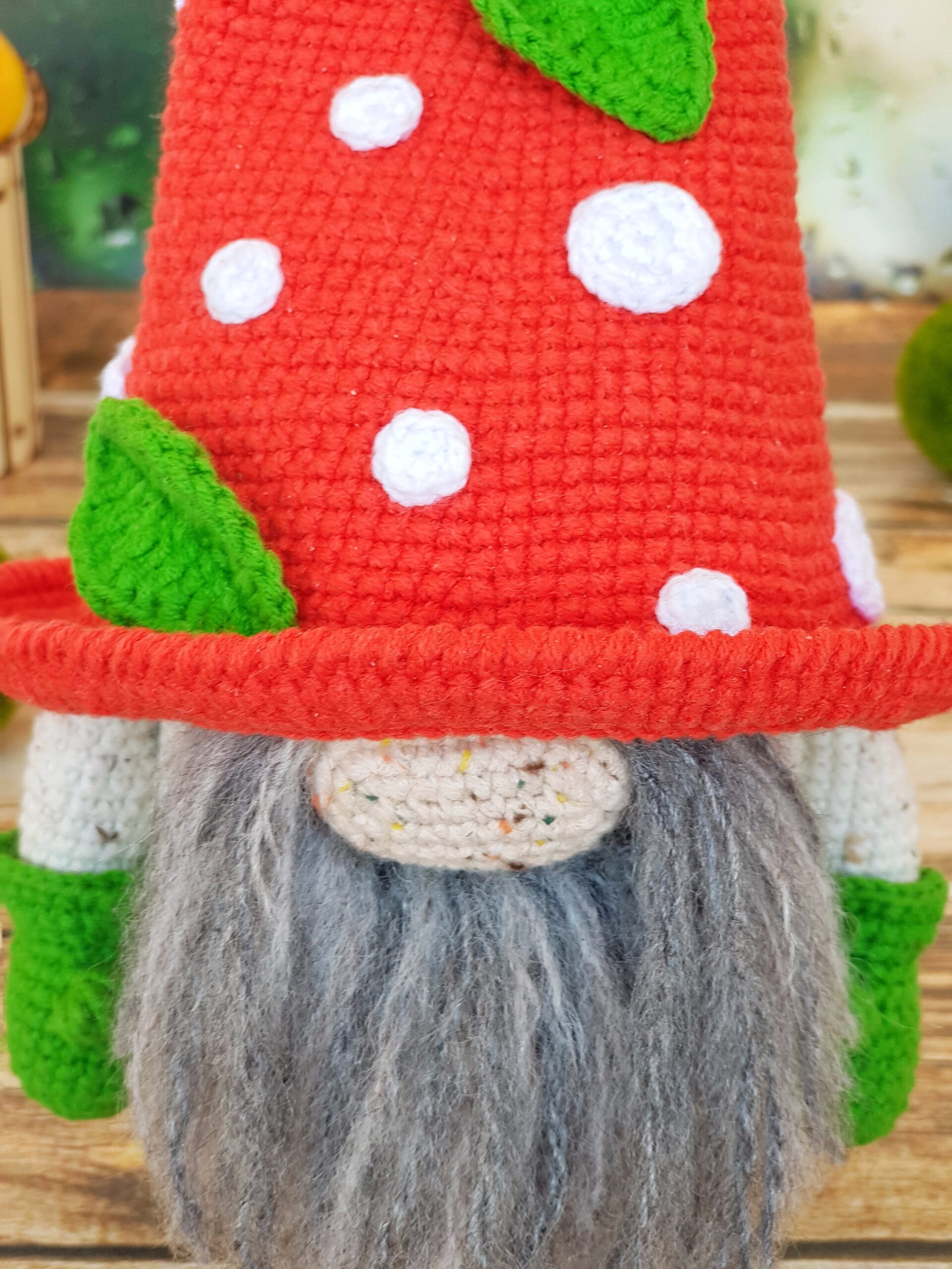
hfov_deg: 28.0
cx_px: 476
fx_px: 1907
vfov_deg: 36.8
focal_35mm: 52
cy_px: 634
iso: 25
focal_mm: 6
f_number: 2.4
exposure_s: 1/33
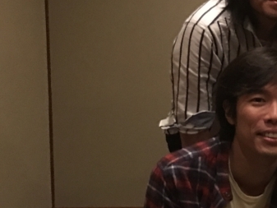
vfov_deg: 17.3
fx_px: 680
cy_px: 146
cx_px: 420
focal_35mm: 85
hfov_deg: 19.8
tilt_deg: -5.5
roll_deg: +0.4
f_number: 1.8
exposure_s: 1/5
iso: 100
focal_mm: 3.99
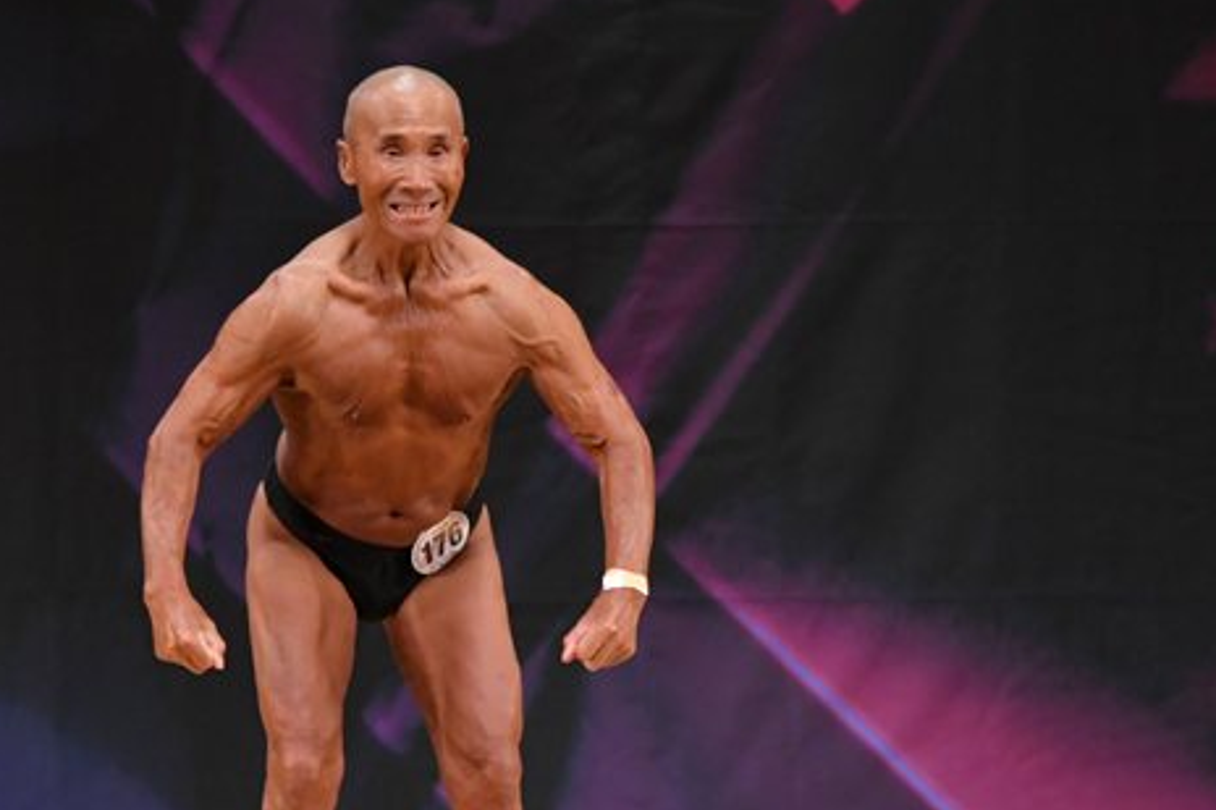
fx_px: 16916
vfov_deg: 2.7
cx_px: 455
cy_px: 566
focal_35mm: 501
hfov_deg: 4.1
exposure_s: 1/400
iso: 3200
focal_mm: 200
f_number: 5.6
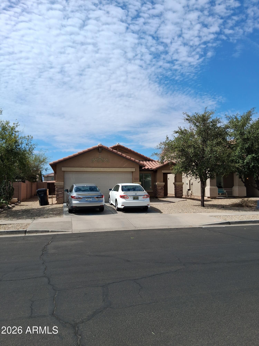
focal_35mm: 26
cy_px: 173
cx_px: 130
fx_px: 259
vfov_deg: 67.3
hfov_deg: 53.1
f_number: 1.8
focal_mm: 3.98
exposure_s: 1/791
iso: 25
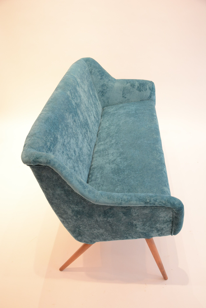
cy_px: 154
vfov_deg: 59.5
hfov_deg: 41.8
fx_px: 270
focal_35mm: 32
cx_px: 103
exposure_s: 1/30
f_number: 3.8
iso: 1100
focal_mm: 21
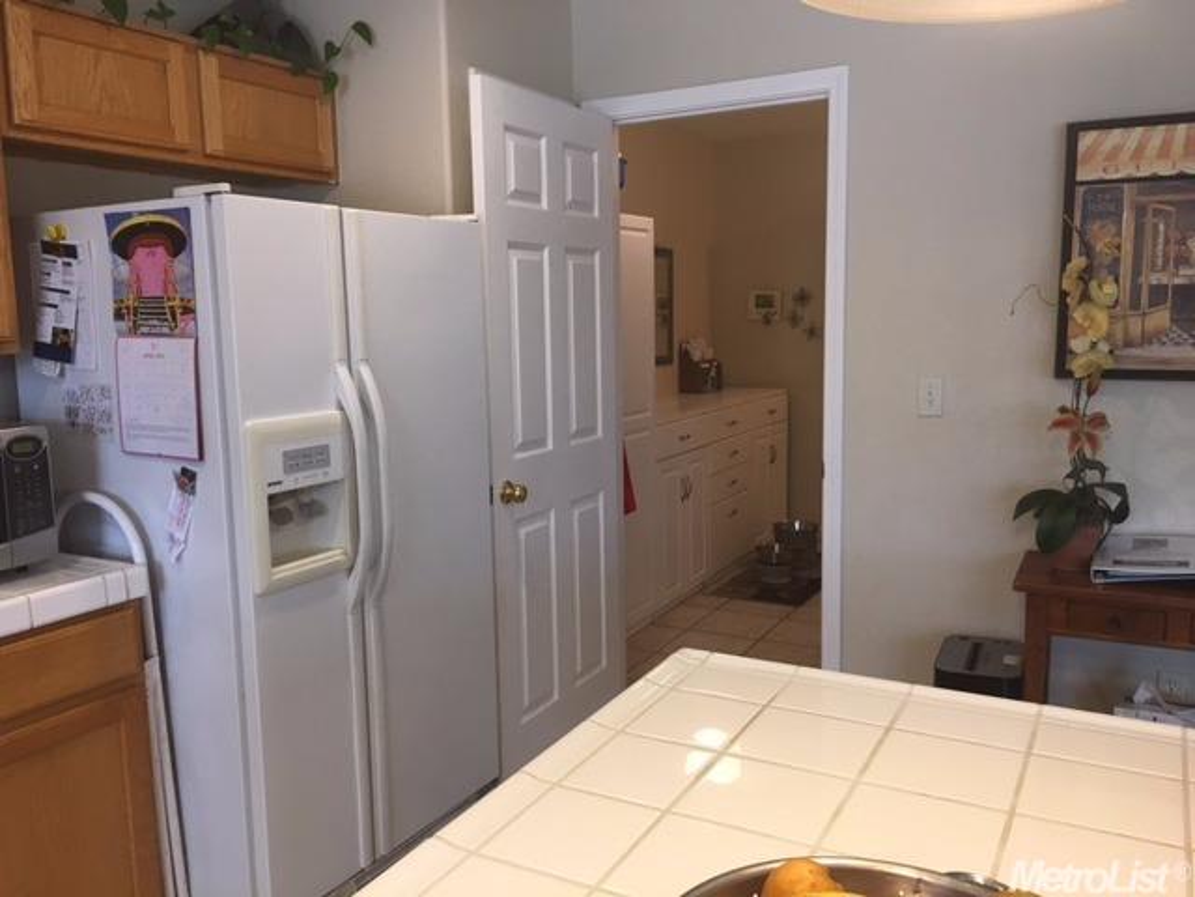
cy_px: 448
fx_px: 1001
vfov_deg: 48.2
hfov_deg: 61.7
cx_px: 598
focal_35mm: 29
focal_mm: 4.15
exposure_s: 1/30
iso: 32
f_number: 2.2
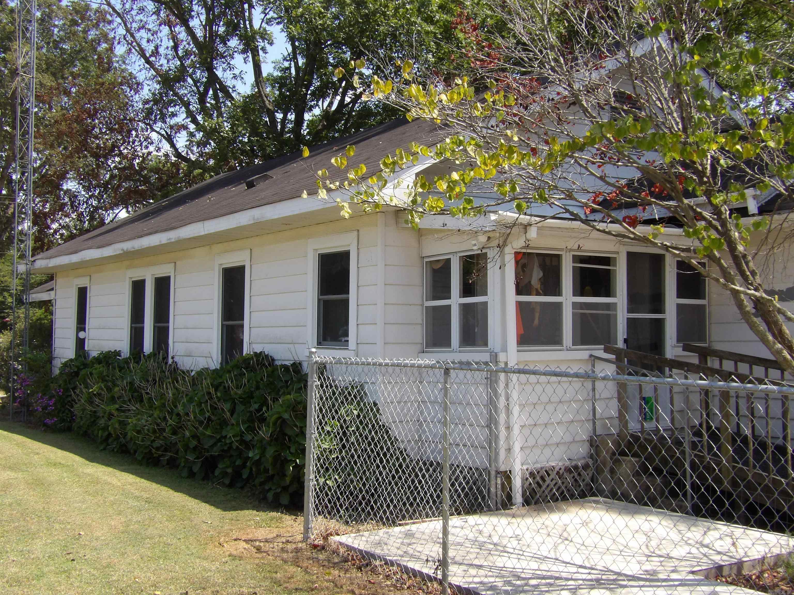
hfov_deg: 47.9
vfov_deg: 36.8
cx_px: 397
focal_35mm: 39
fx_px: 895
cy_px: 298
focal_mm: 7
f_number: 7.4
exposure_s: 1/121
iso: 100
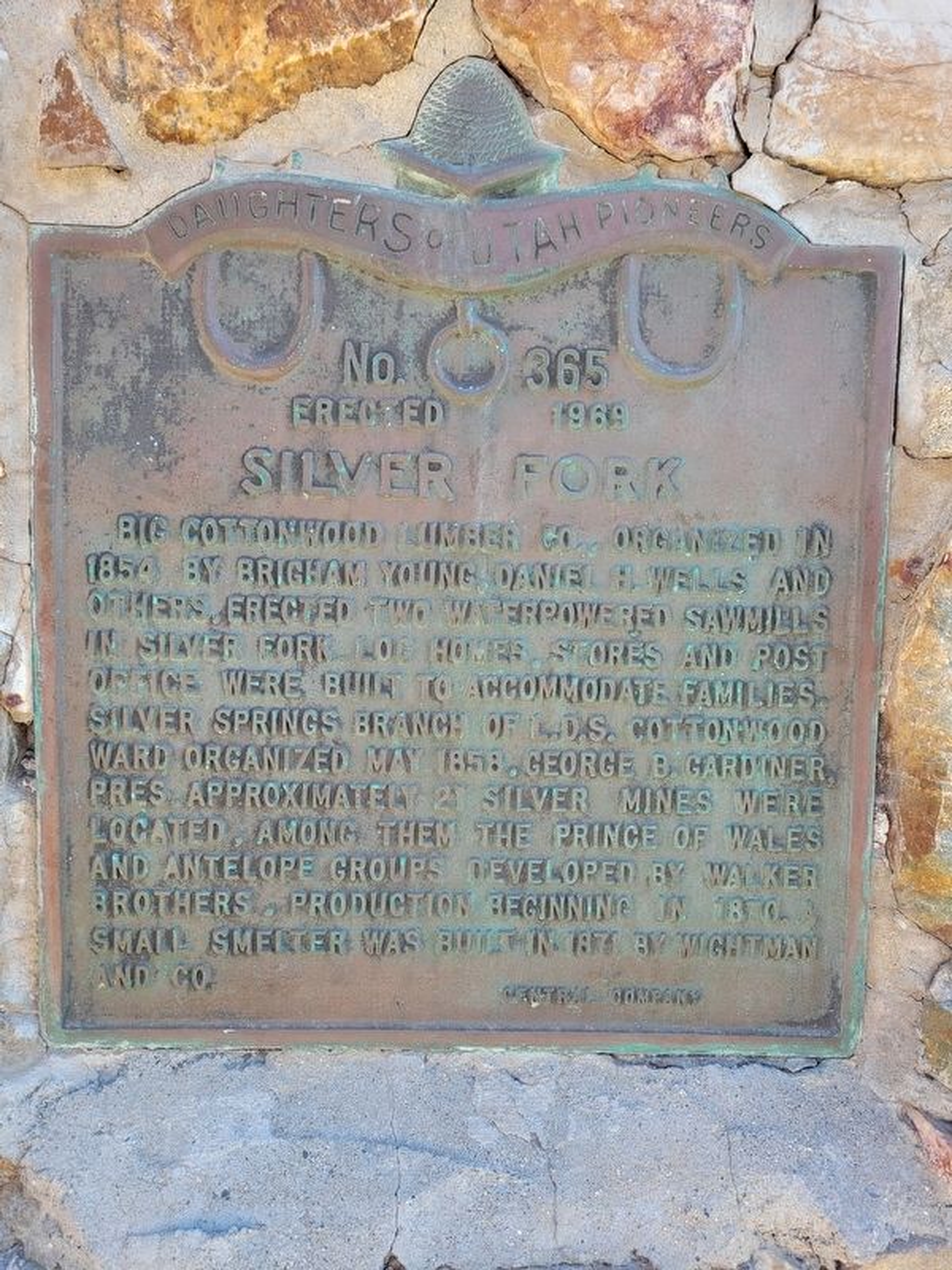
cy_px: 635
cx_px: 476
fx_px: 953
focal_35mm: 26
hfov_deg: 53.1
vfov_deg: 67.3
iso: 40
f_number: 1.8
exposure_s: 1/158
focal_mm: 5.4
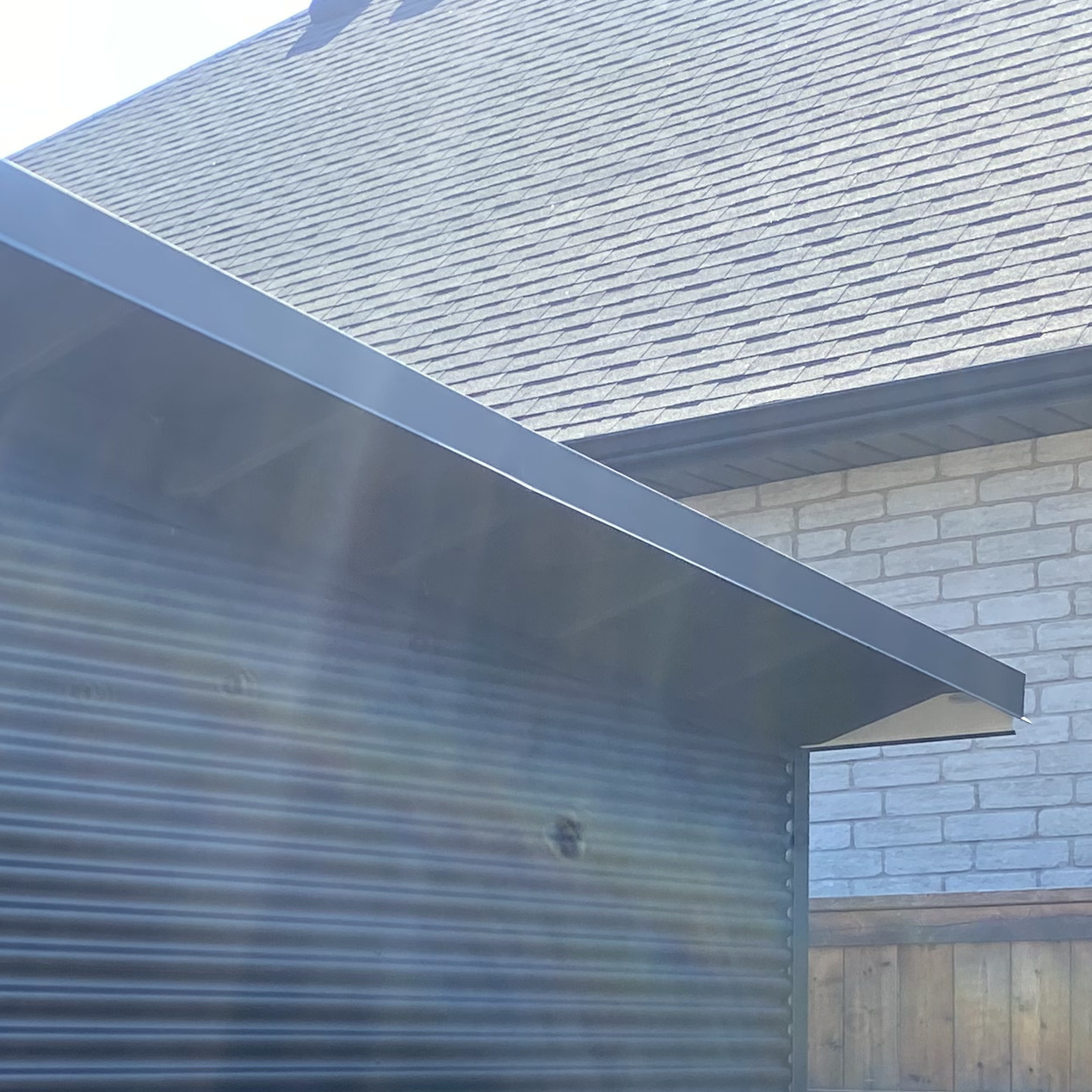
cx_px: -391
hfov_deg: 21.1
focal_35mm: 73
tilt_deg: +0.8
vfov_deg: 22.7
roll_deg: -0.1
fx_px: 2605
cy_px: 1106
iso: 32
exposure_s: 1/323
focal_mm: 4.25
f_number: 1.8
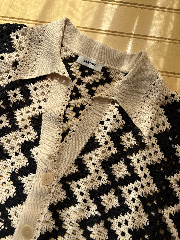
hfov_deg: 53.1
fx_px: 180
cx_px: 90
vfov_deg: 67.3
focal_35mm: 26
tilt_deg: -80.1
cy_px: 120
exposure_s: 1/1328
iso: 50
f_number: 1.6
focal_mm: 5.96
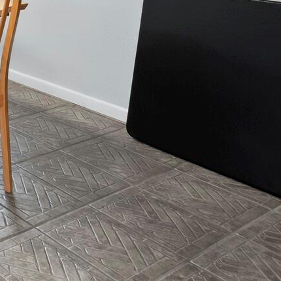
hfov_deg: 21.7
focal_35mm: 46
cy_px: -92
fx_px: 422
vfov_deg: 29.2
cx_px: -233
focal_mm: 7
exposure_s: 1/2
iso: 400
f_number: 11
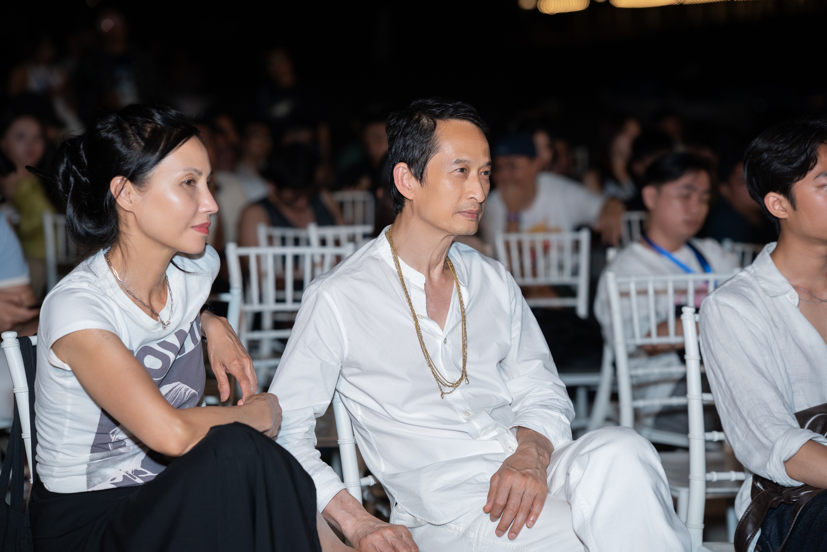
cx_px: 414
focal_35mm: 85
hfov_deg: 23.9
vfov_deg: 16.1
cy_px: 276
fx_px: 1953
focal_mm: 85
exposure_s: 1/160
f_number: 2.8
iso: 800
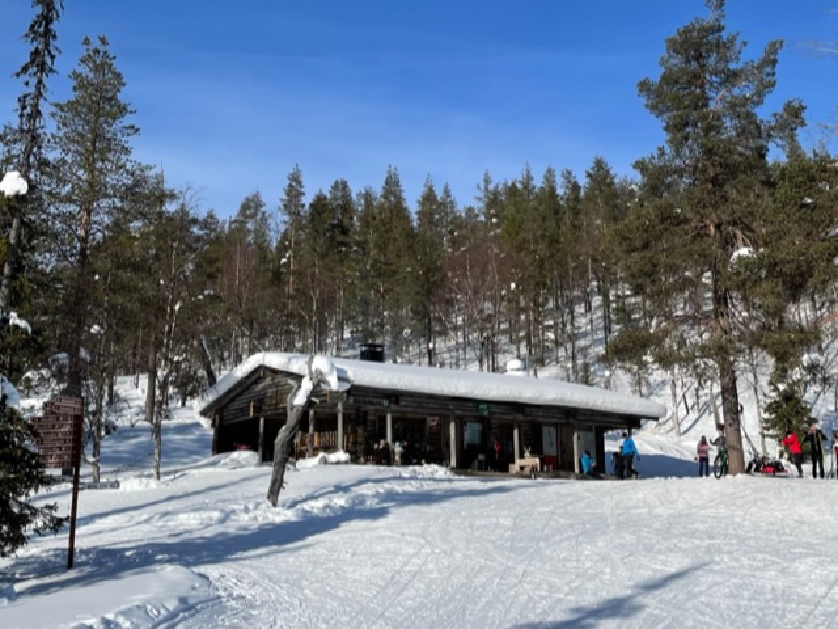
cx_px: 419
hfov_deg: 67.3
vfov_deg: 53.1
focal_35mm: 26
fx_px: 629
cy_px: 314
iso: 32
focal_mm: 4.2
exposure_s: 1/5291
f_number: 1.6
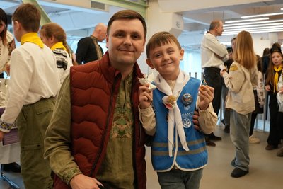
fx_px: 283
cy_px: 94
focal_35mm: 36
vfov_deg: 36.9
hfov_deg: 53.1
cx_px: 142
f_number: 4
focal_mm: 24
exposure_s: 1/160
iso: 3200
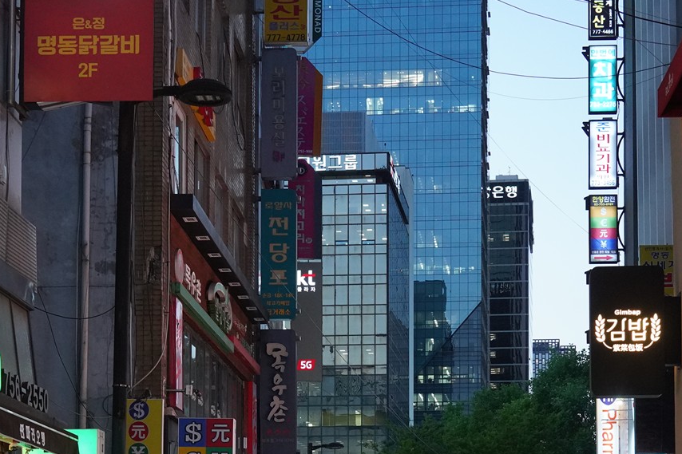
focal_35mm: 82
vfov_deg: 16.1
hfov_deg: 24.7
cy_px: 518
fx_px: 1553
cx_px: 396
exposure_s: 1/100
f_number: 6.3
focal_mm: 35
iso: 3200
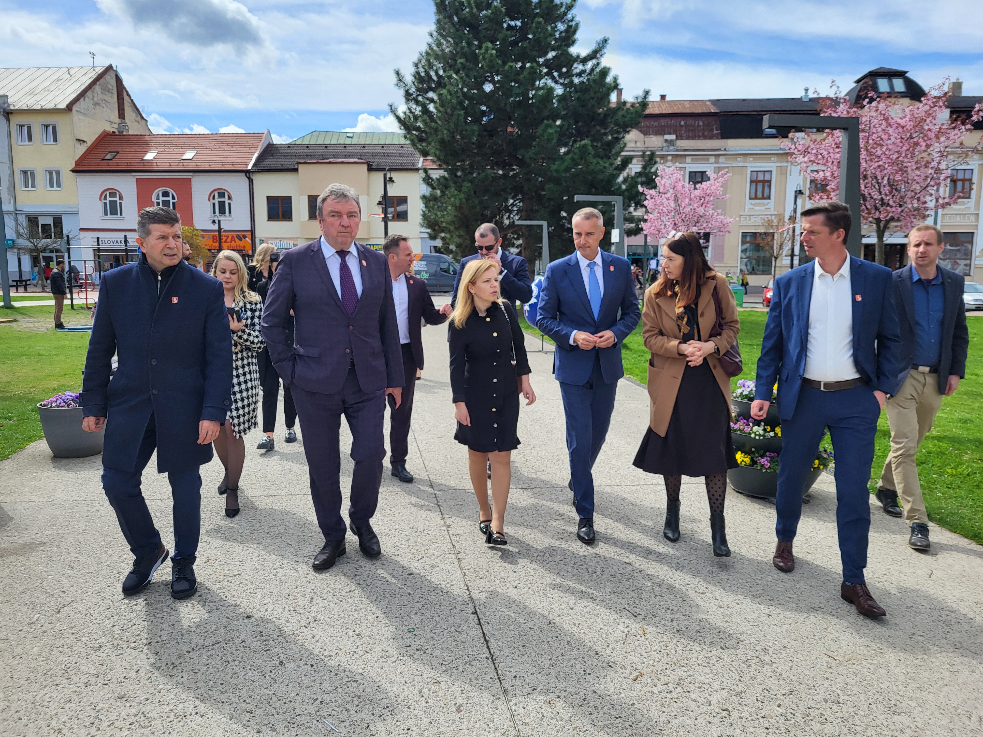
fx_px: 738
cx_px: 492
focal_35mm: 26
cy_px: 368
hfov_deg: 67.3
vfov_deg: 53.1
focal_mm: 5.4
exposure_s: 1/1567
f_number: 1.8
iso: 40
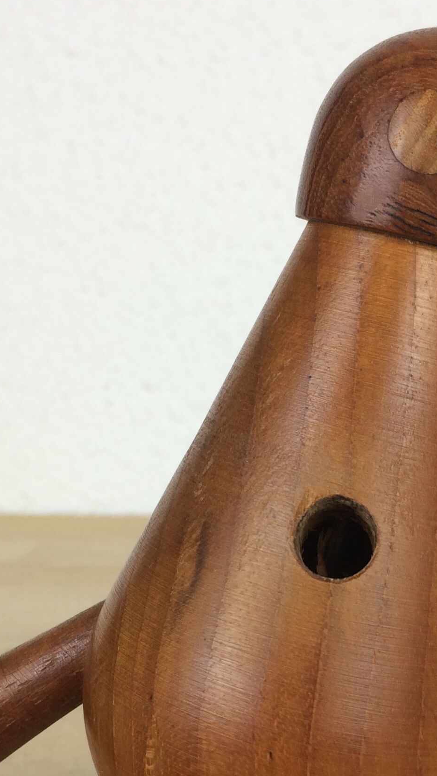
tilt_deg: -10.9
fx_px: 1277
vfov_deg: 33.3
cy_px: 561
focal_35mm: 62
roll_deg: +1.8
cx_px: 282
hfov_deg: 19.4
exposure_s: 1/50
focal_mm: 4.15
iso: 32
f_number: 2.2
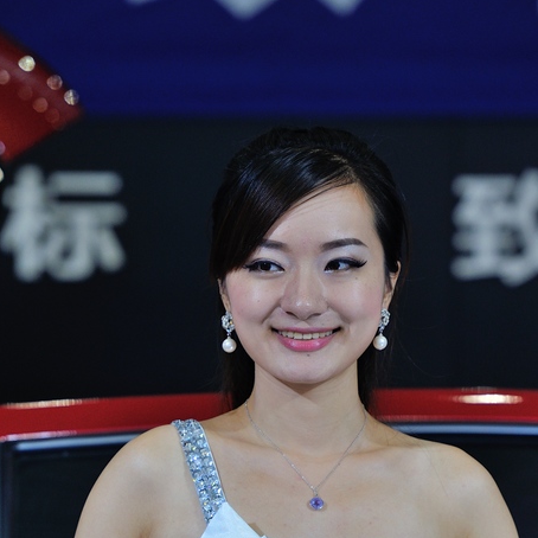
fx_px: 6559
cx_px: 265
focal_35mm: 373
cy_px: 447
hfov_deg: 4.7
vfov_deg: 4.7
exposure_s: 1/125
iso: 200
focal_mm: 170
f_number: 2.8
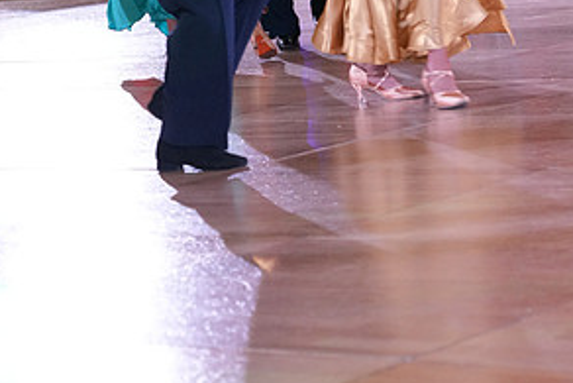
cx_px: 262
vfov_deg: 8.9
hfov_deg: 13.6
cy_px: -136
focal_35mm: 151
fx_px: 2404
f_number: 5
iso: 2500
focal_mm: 76
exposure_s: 1/250
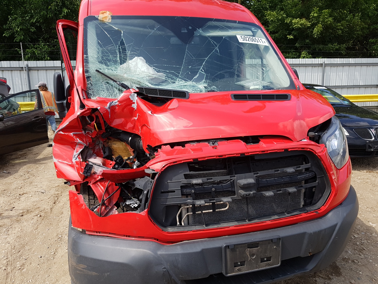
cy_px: 142
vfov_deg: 53.1
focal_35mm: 26
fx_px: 284
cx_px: 189
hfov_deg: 67.3
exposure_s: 1/1667
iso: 50
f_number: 1.7
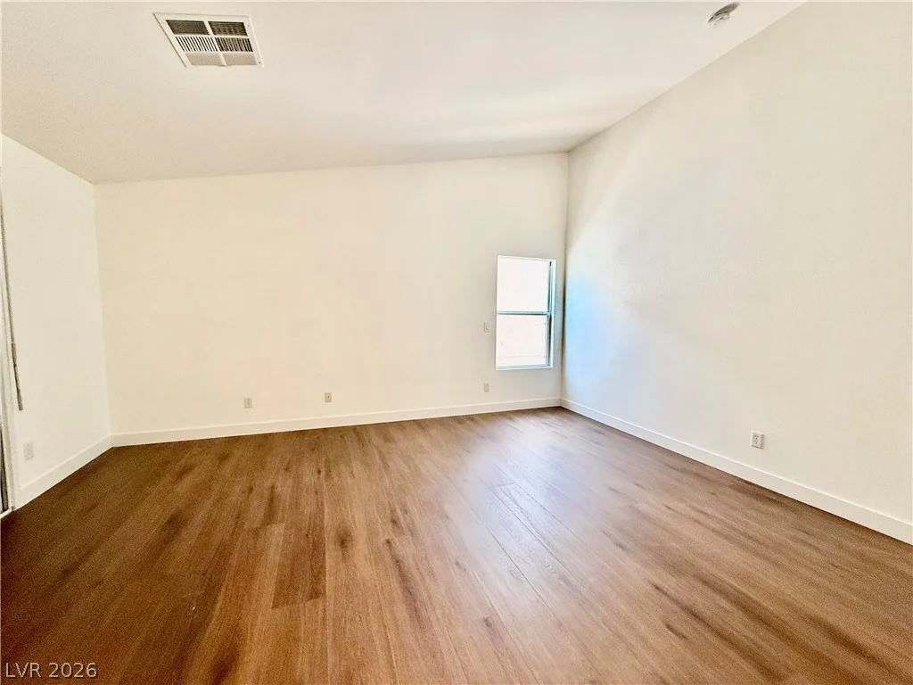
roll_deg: -0.4
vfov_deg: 85.7
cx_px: 456
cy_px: 342
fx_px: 369
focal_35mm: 14
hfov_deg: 102.1
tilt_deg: -3.4
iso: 125
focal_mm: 2.22
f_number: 2.2
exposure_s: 1/99
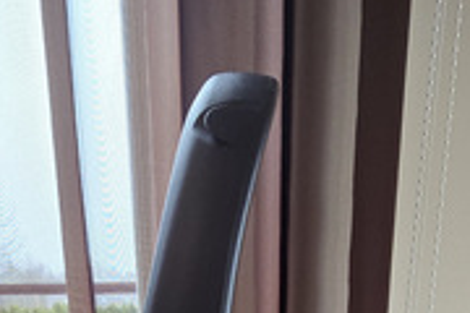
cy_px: 579
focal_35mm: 45
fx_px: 587
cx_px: 217
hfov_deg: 43.6
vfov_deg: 20.2
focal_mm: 2.2
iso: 125
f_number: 2.2
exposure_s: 1/50
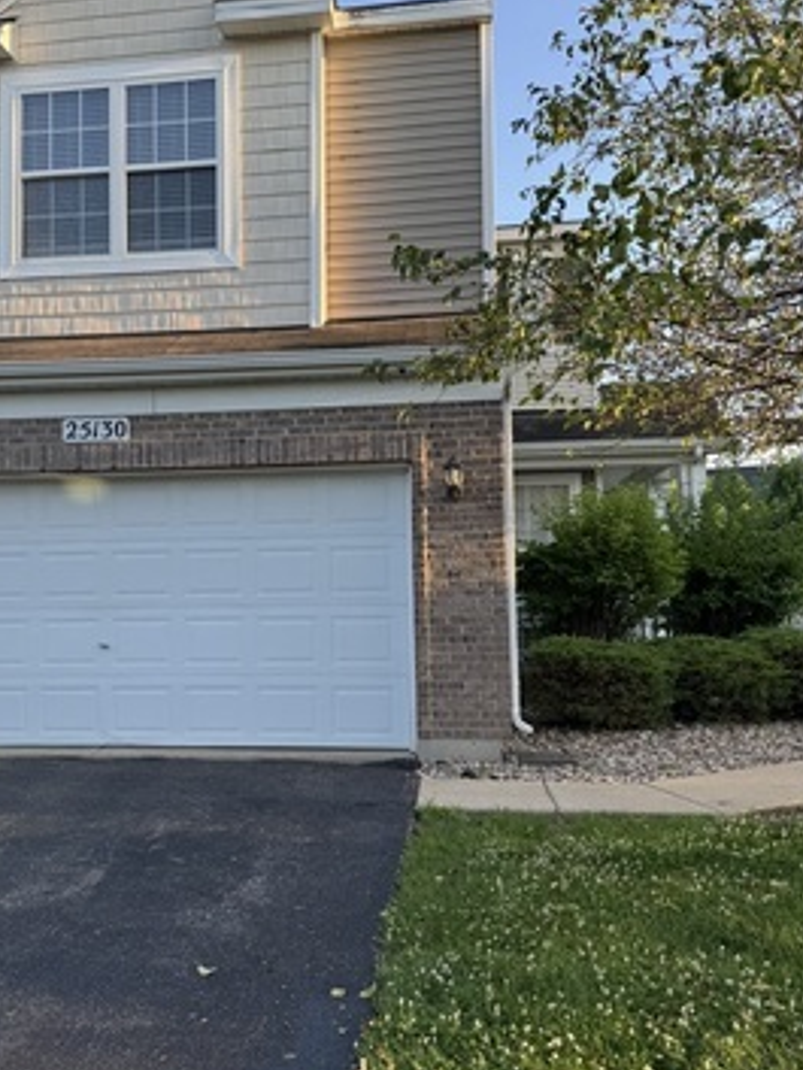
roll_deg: +0.4
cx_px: 292
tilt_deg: +3.8
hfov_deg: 41.5
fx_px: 1051
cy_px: 515
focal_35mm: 34
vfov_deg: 53.9
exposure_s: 1/615
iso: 80
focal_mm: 6.76
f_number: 1.78
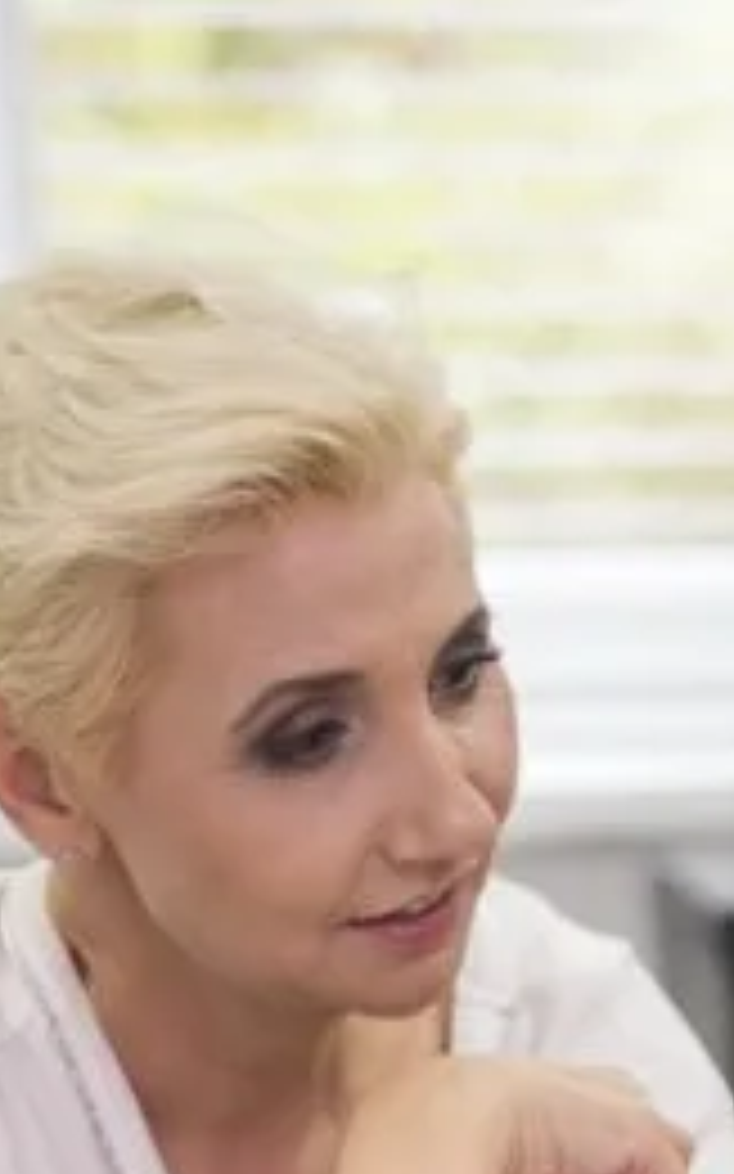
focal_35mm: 156
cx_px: 1049
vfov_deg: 13.2
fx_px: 4996
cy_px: 1196
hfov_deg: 8.3
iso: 160
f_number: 2
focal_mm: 50
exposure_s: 1/125
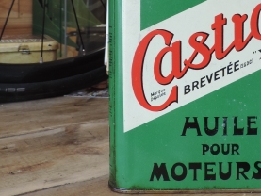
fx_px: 392
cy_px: 27
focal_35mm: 52
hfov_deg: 36.0
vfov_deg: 27.3
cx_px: 193
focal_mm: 4.3
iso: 110
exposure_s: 1/30
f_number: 3
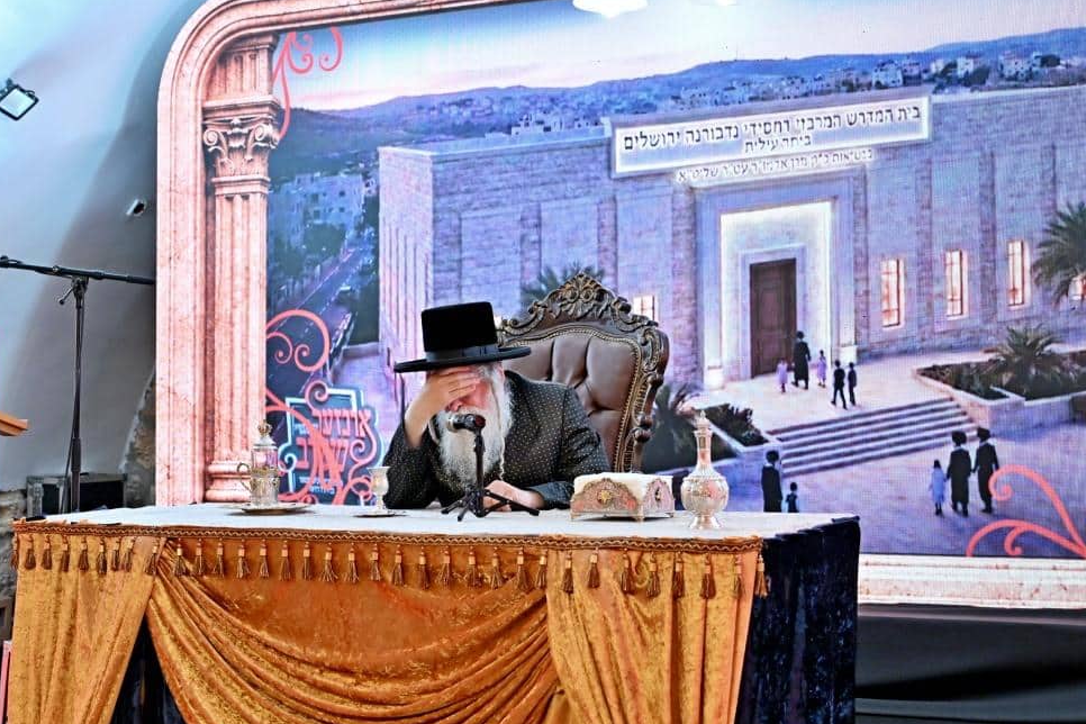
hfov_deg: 37.5
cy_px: 363
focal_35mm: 53
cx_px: 565
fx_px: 1599
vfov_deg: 25.5
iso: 400
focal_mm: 33.5
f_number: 4
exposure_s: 1/100
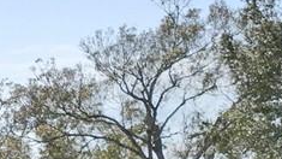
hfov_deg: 9.1
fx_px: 1331
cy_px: 429
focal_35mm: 178
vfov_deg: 6.4
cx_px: -622
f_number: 2.8
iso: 200
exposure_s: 1/320
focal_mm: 12.29
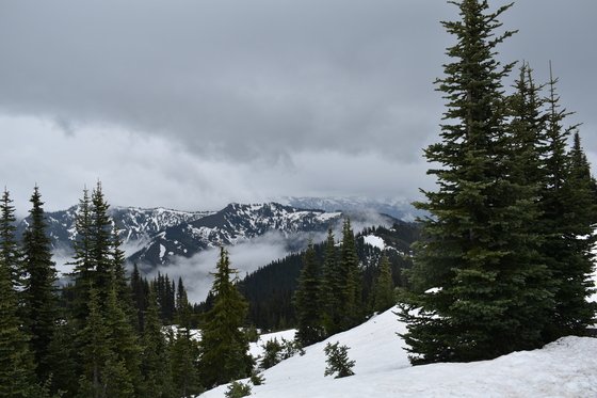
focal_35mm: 32
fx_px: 522
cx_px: 298
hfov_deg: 59.5
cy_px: 199
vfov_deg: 41.7
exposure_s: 1/250
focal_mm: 21
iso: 125
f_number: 8
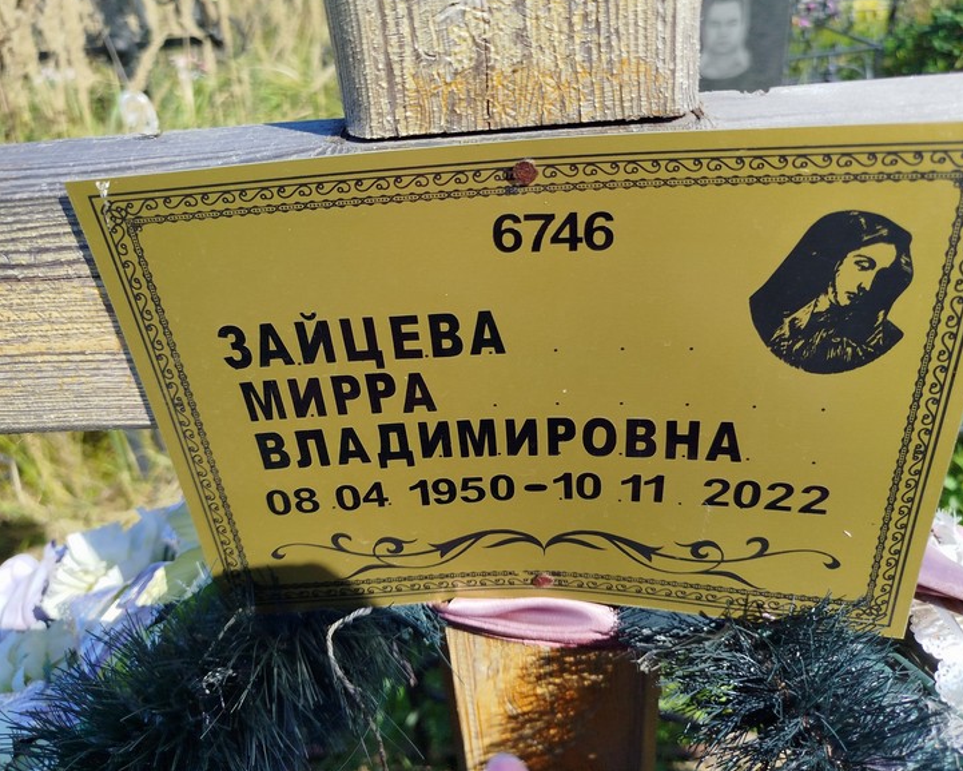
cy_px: 383
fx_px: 741
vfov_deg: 54.9
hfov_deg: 66.0
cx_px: 469
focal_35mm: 26
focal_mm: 5.31
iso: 50
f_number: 1.7
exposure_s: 1/865
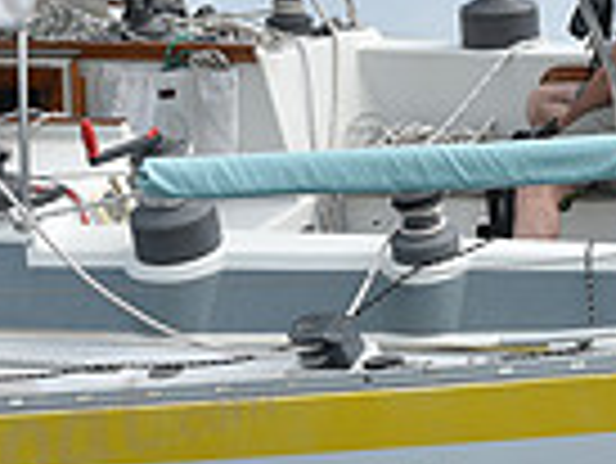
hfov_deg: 7.0
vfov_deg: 5.2
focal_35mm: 284
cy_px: 169
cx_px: 513
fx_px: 5058
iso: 200
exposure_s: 1/1250
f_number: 5.6
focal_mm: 70
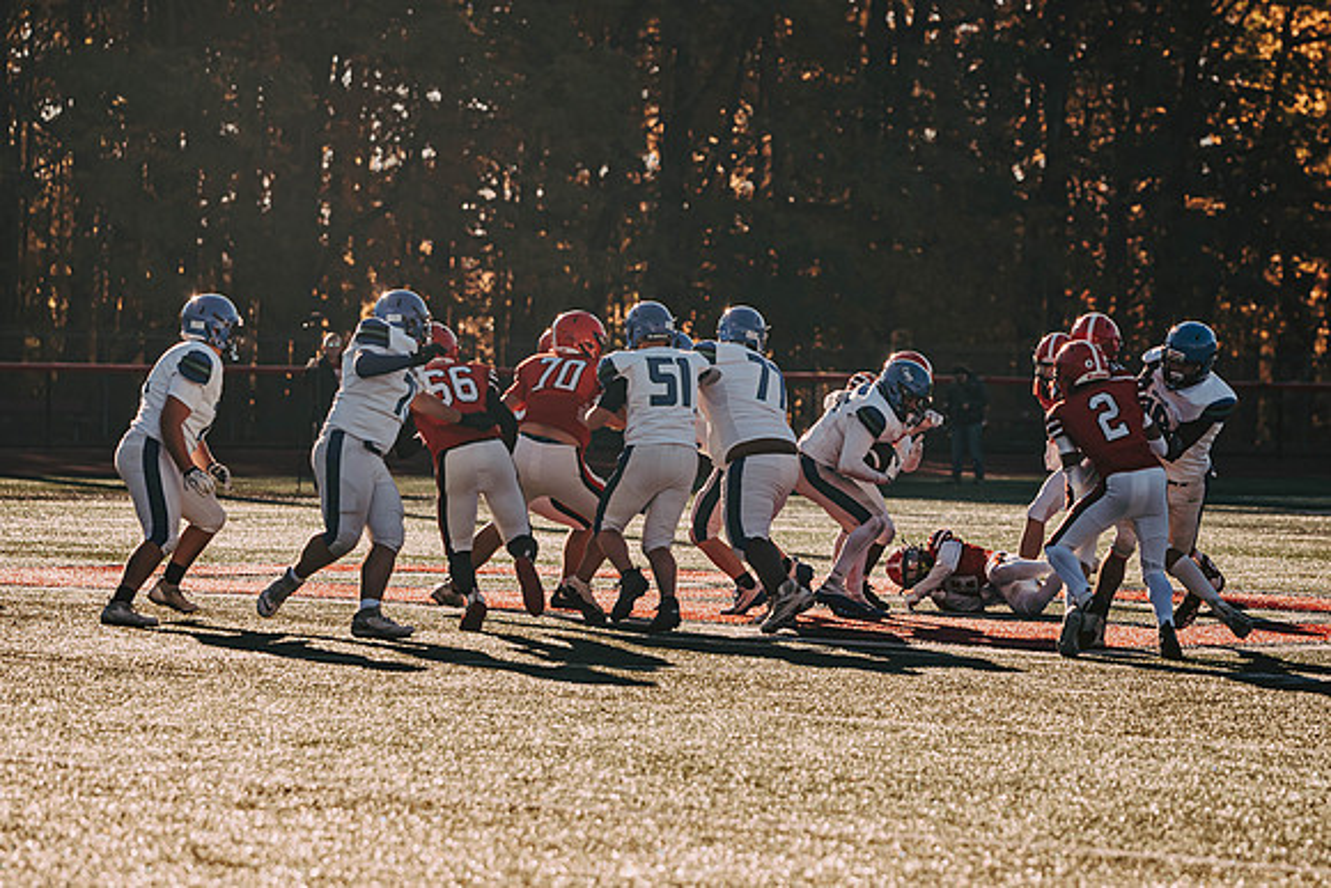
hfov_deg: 10.7
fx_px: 7105
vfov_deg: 7.2
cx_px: 840
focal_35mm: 192
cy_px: 396
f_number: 2.8
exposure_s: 1/3200
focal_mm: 122
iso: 125
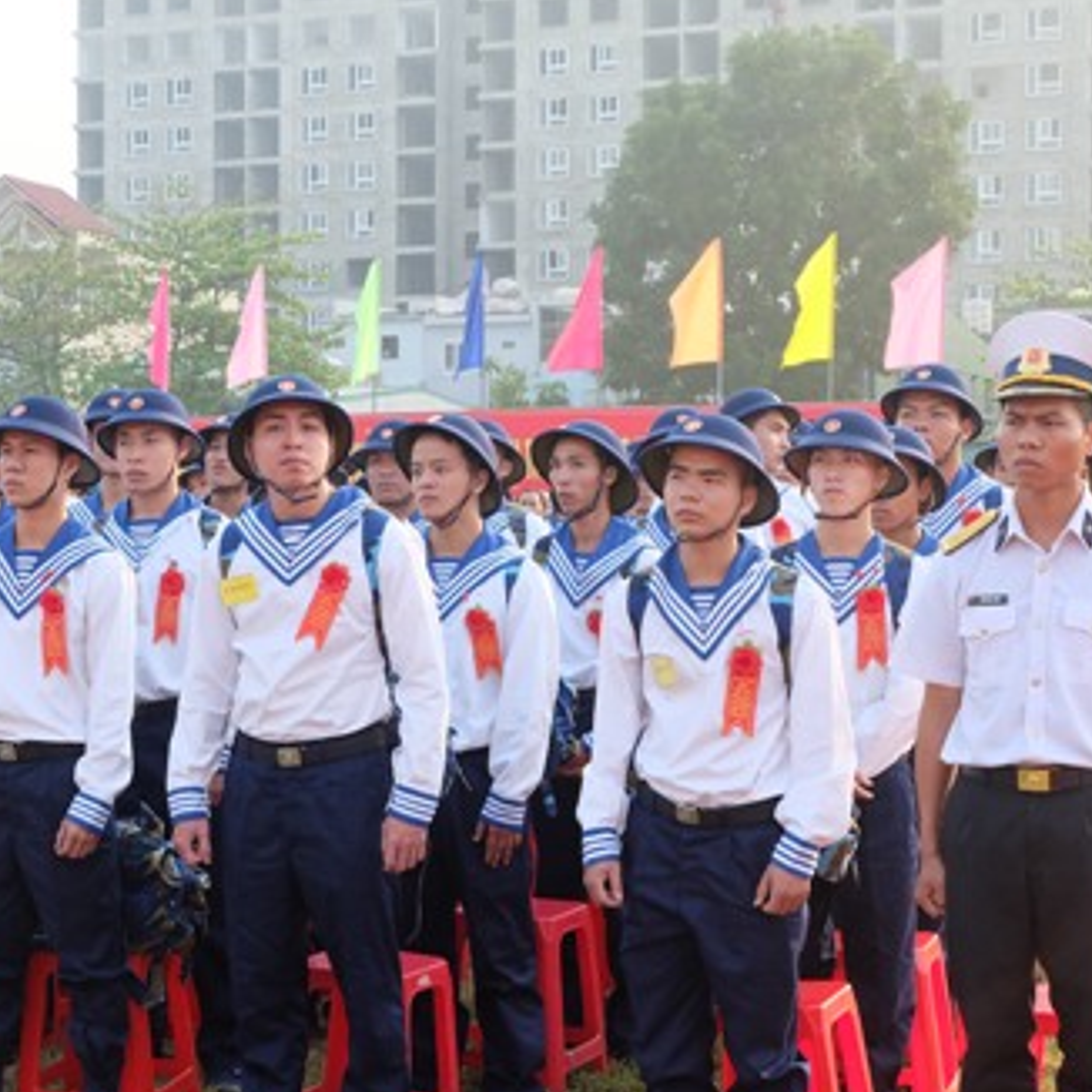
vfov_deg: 23.7
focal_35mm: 73
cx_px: 283
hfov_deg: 23.4
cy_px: 573
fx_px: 2605
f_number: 7.1
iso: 1250
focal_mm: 34
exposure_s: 1/350
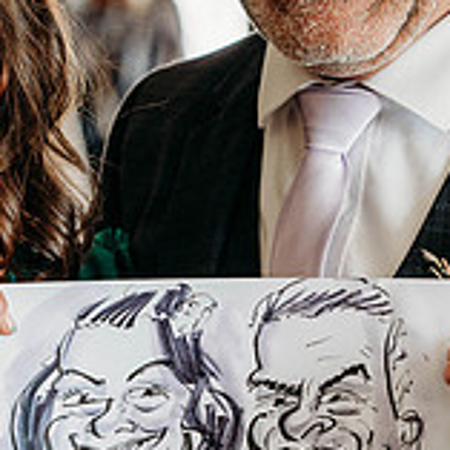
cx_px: 324
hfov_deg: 6.6
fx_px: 3927
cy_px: 123
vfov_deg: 6.6
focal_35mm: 267
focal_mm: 85
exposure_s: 1/200
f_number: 4
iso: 160
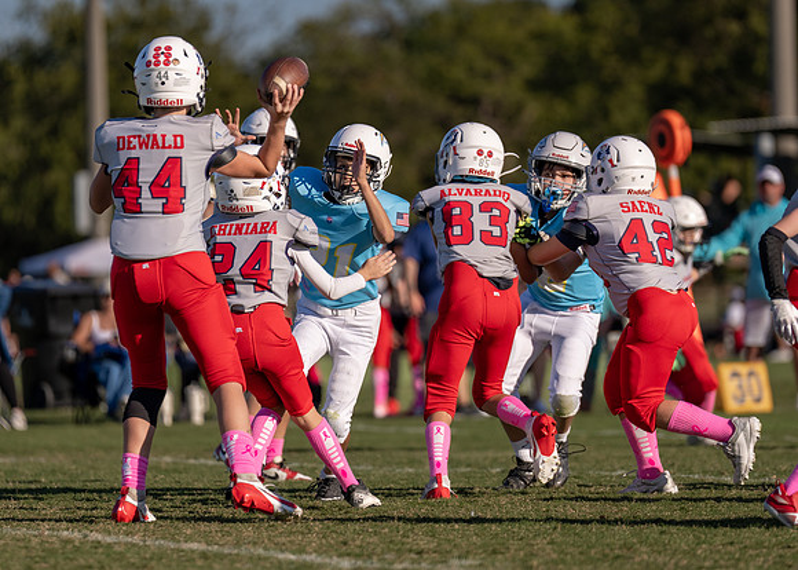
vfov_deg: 4.4
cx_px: 373
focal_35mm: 329
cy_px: 250
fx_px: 7450
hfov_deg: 6.1
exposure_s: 1/2500
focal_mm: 200
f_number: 2.8
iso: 100
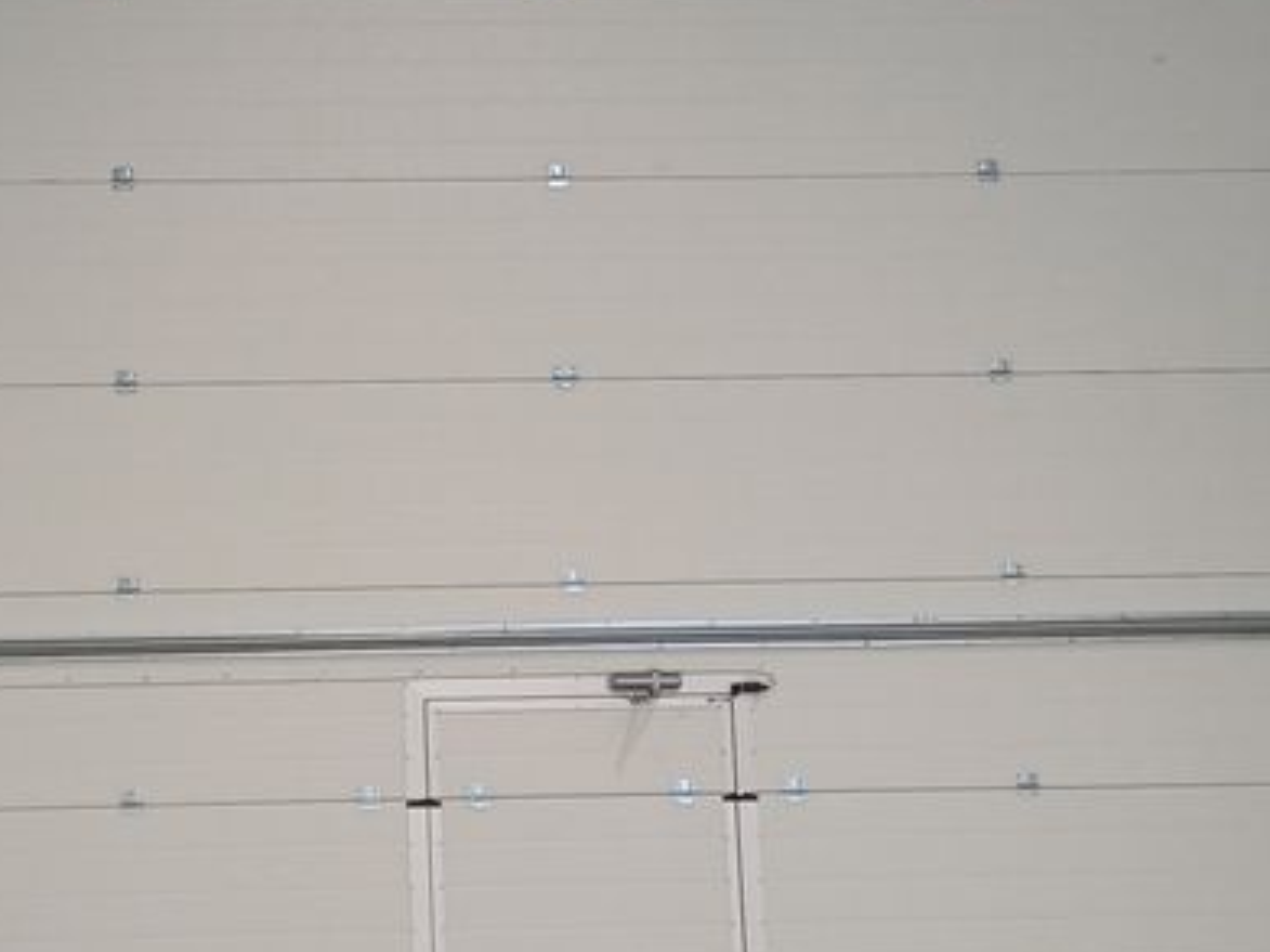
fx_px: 2604
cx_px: 325
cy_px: 424
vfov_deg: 20.7
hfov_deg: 27.1
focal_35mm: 71
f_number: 1.8
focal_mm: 4.65
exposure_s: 1/50
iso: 80
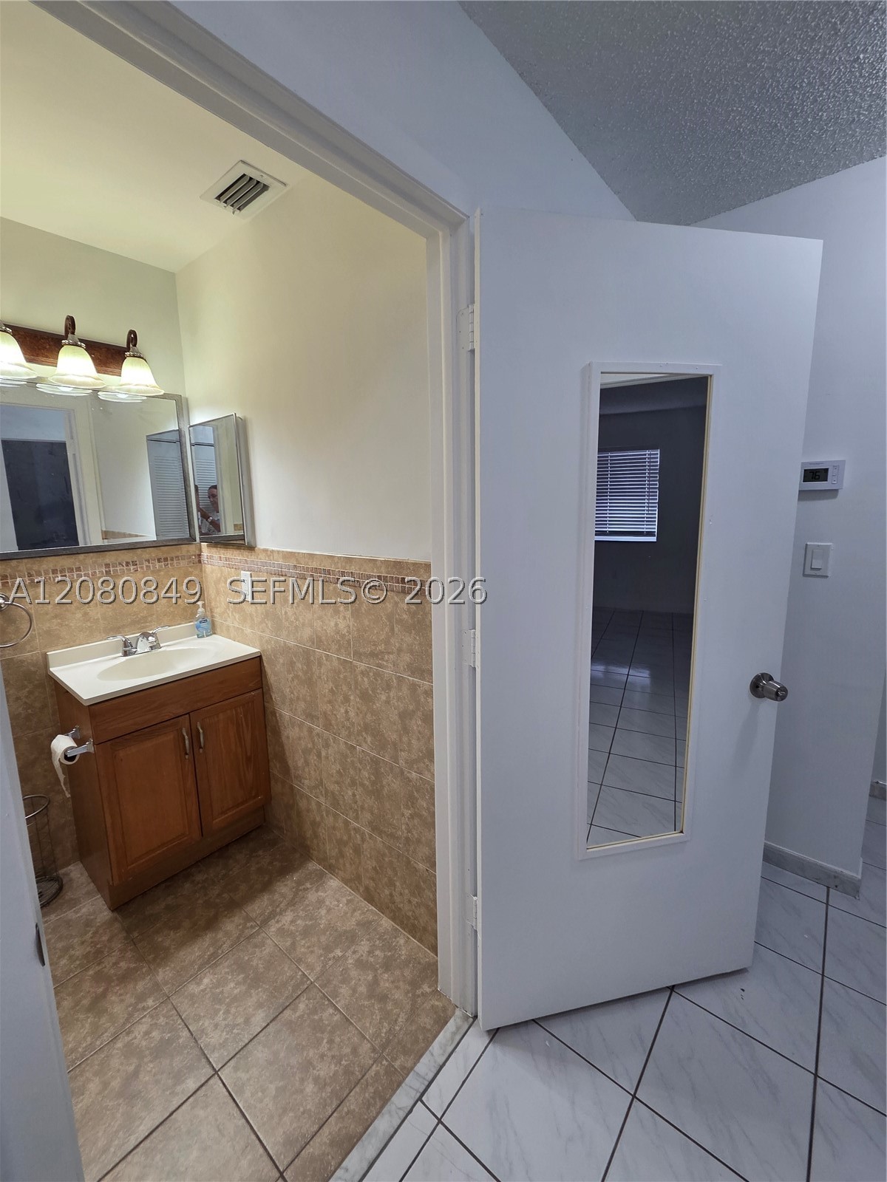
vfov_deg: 106.2
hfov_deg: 89.9
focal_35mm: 13
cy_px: 591
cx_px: 444
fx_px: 444
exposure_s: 1/60
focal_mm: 2.2
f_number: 2.2
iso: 160
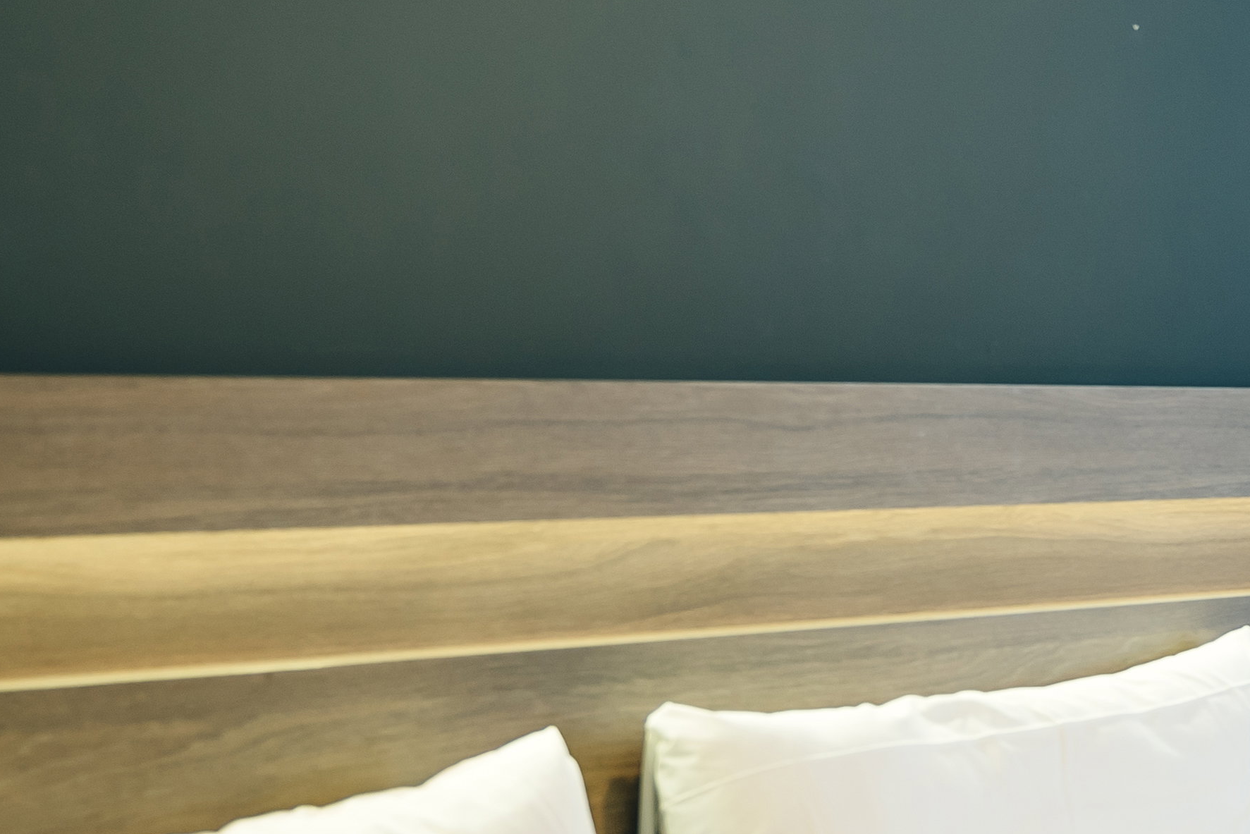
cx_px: 1831
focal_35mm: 107
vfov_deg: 12.8
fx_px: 3716
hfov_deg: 17.3
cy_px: 586
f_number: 2.8
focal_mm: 24
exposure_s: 1/20
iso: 200
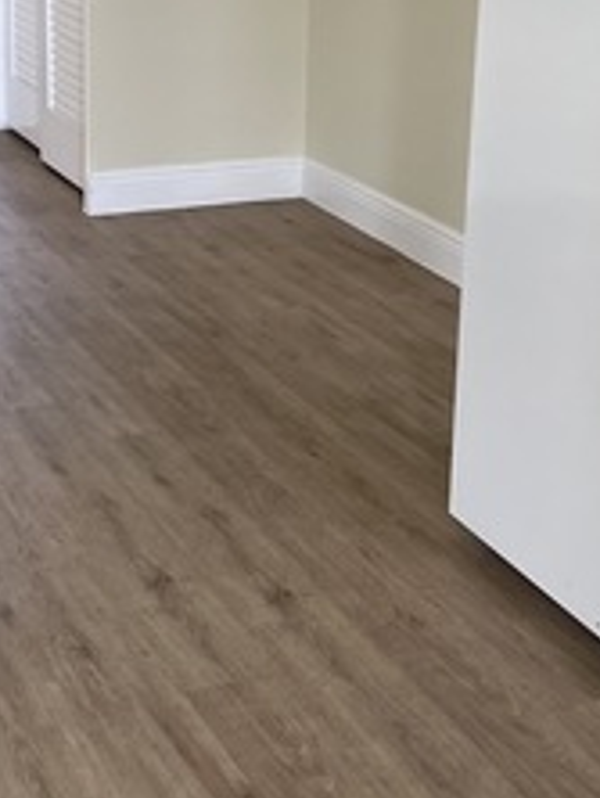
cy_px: 131
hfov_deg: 18.8
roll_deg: +0.4
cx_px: 137
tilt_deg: -13.3
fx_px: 1799
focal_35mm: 78
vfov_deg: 24.5
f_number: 1.5
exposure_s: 1/121
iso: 100
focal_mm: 5.7
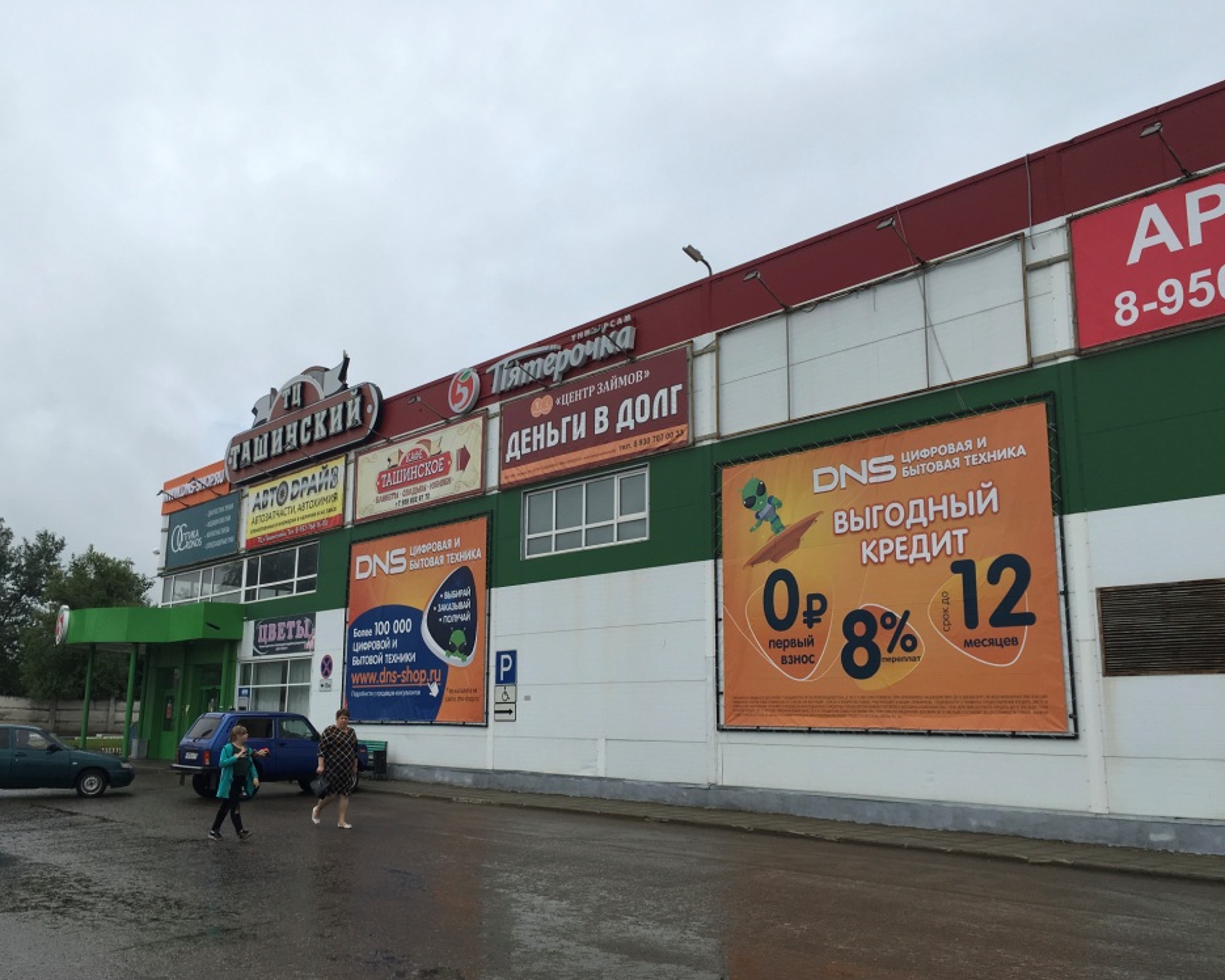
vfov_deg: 47.1
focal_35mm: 31
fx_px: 1124
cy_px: 502
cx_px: 557
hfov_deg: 57.1
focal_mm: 4.15
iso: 25
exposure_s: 1/1709
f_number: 2.2
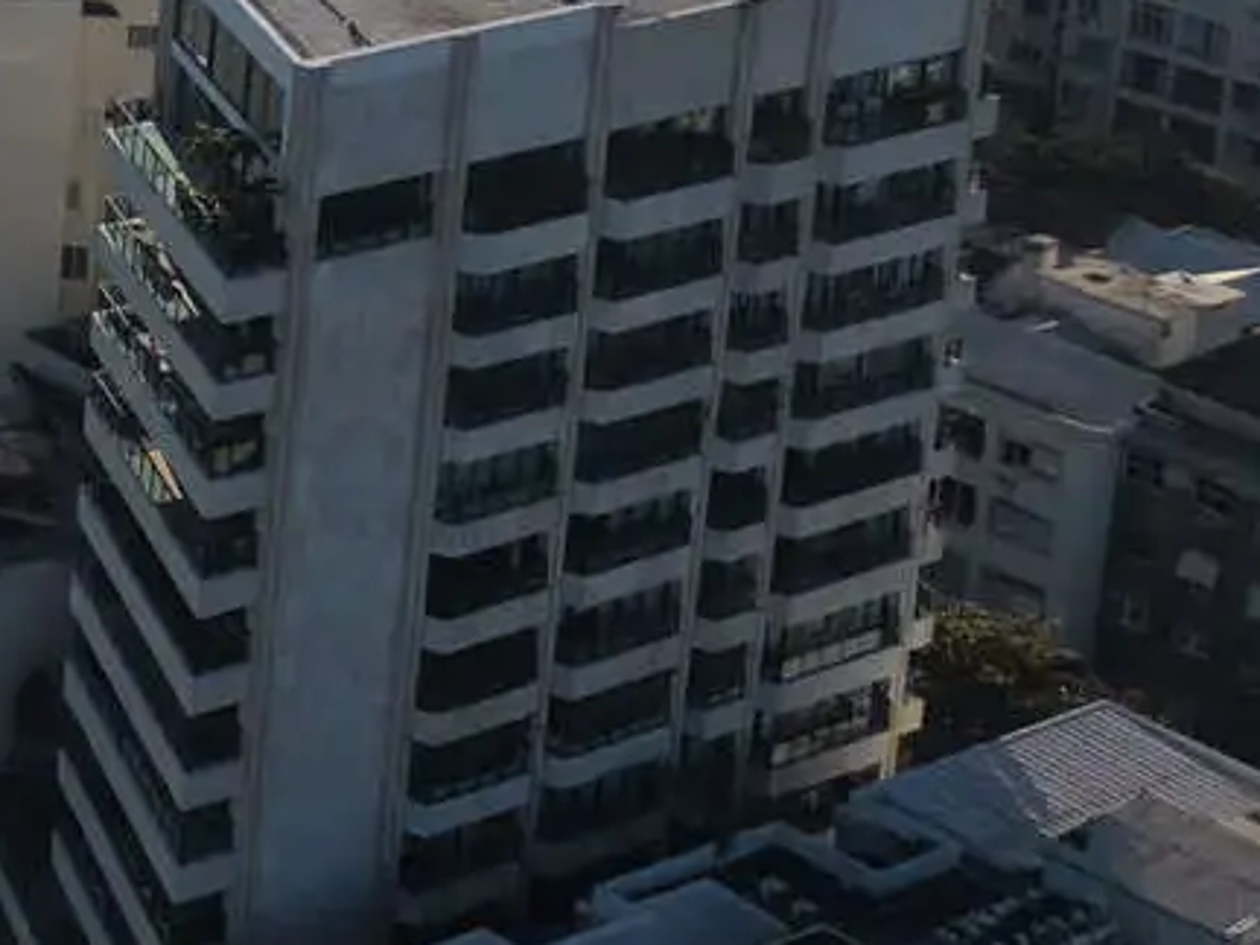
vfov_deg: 13.8
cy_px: -542
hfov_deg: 15.4
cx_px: -1333
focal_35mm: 100
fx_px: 3640
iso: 100
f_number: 1.8
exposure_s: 1/500
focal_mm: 8.67
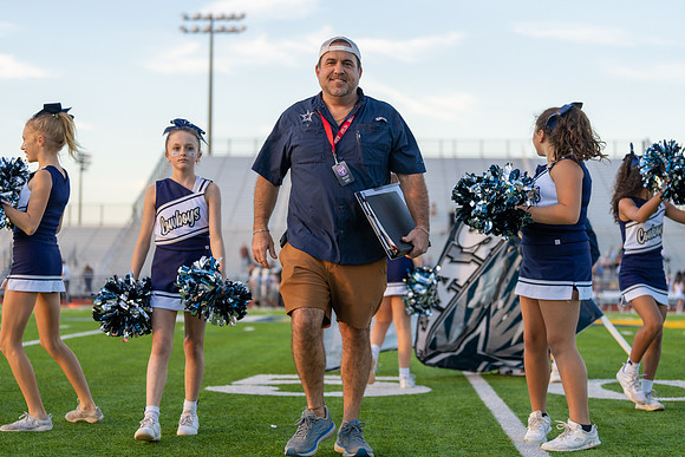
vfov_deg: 19.1
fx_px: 1355
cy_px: 228
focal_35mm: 71
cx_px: 342
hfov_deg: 28.4
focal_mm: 70
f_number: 2.8
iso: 640
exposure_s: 1/1250
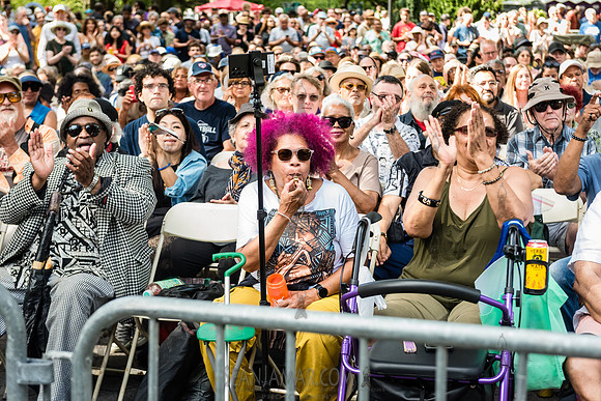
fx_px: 1035
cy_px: 200
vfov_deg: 21.9
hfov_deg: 32.4
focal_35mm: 62
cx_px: 300
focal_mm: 62
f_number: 4
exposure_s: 1/1250
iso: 2500
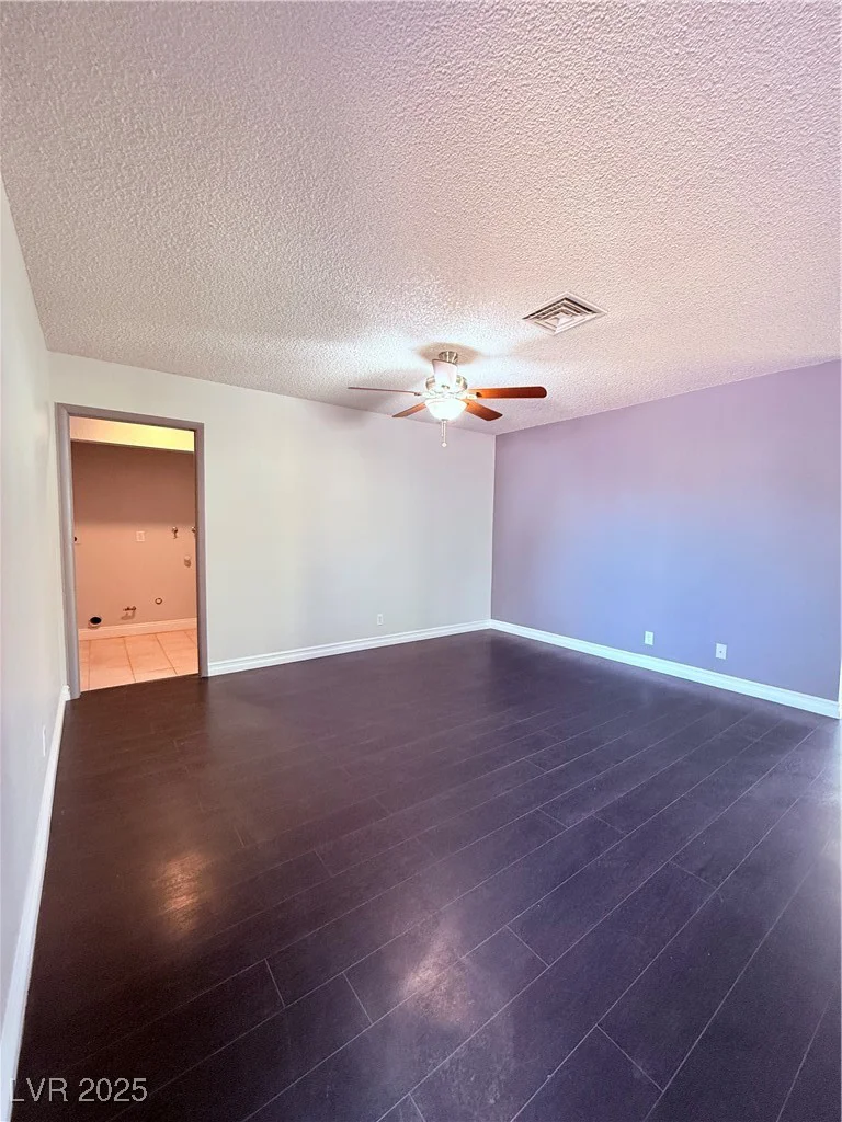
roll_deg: -0.7
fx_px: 454
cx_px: 421
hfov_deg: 85.7
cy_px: 561
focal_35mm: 14
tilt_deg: -3.7
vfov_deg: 102.1
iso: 320
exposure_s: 1/60
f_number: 2.2
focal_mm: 2.22
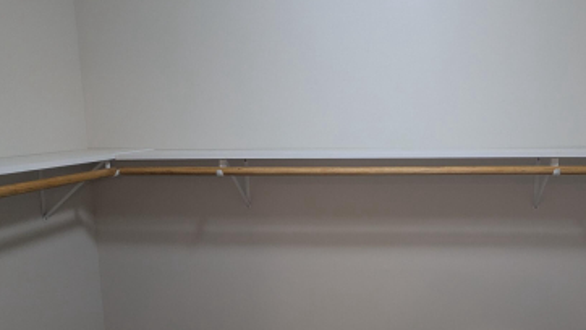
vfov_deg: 36.5
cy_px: 205
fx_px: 497
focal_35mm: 32
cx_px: 377
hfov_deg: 59.9
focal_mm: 2.35
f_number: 2.2
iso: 82
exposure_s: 1/24
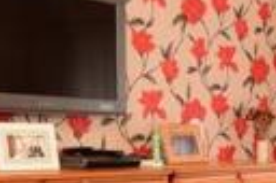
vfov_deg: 14.6
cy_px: 175
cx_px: 339
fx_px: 704
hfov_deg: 20.6
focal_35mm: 92
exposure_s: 1/80
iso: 400
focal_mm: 12
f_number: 6.3
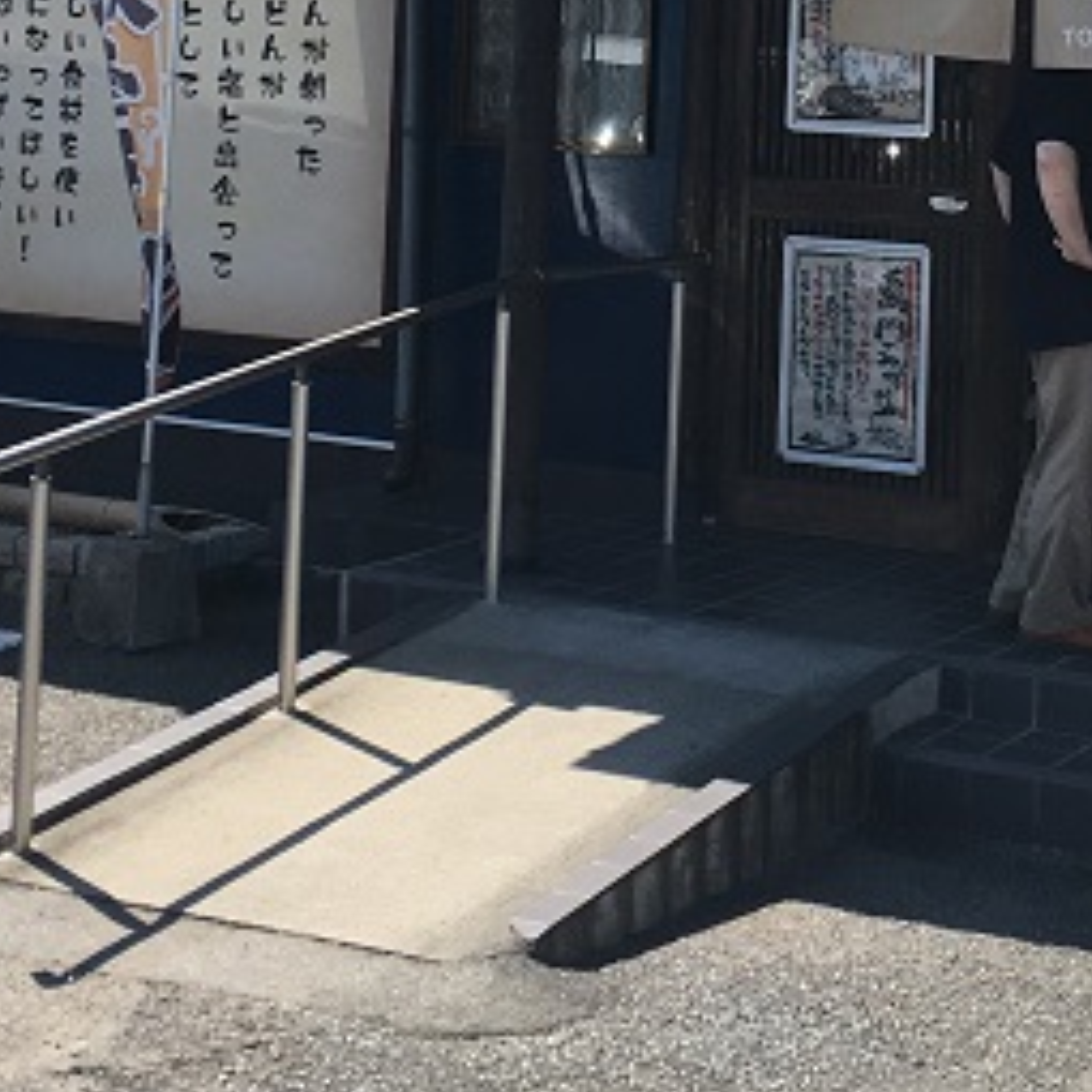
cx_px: 747
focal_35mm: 81
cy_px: -156
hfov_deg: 21.3
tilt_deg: +5.9
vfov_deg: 20.3
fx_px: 2891
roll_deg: -2.5
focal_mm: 4.15
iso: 25
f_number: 2.2
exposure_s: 1/1054
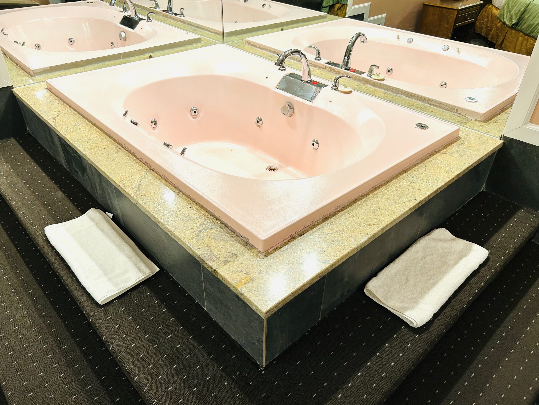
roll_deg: -0.8
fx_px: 405
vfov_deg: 53.1
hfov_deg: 67.3
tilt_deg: -35.2
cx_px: 270
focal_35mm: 26
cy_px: 202
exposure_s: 1/60
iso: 80
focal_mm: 5.7
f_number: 1.5
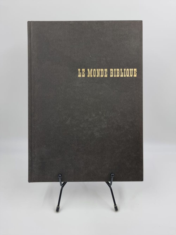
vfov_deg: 71.6
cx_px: 88
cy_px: 118
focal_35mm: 24
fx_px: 163
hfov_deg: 56.8
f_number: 1.8
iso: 50
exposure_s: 1/120
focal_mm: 6.7
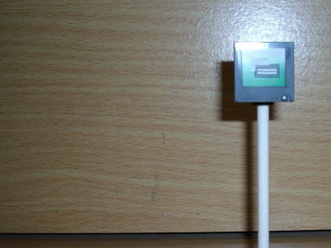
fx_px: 564
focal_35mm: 59
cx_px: 254
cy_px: 127
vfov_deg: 24.8
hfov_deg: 32.0
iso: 160
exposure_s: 1/50
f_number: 2.8
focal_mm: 6.2
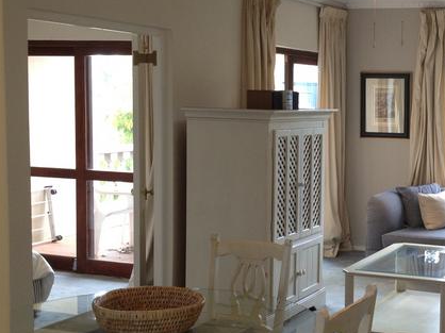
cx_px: 384
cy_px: 163
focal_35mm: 67
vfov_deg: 21.9
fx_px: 861
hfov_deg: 28.1
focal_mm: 4.28
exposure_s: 1/40
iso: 100
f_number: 2.4
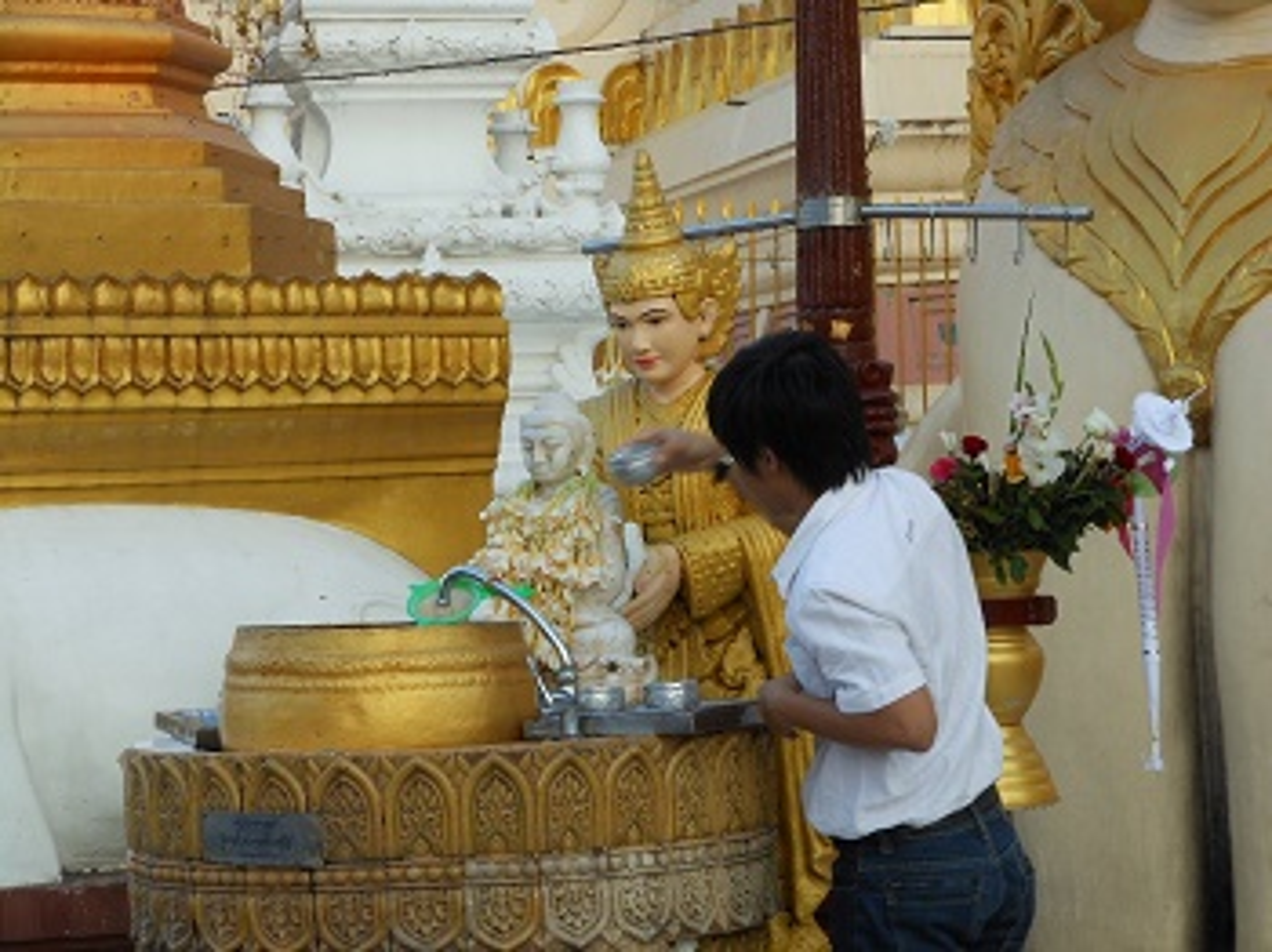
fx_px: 3746
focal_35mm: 102
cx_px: 636
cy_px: 476
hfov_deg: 19.3
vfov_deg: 14.5
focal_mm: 18.3
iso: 80
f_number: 5.4
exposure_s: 1/40
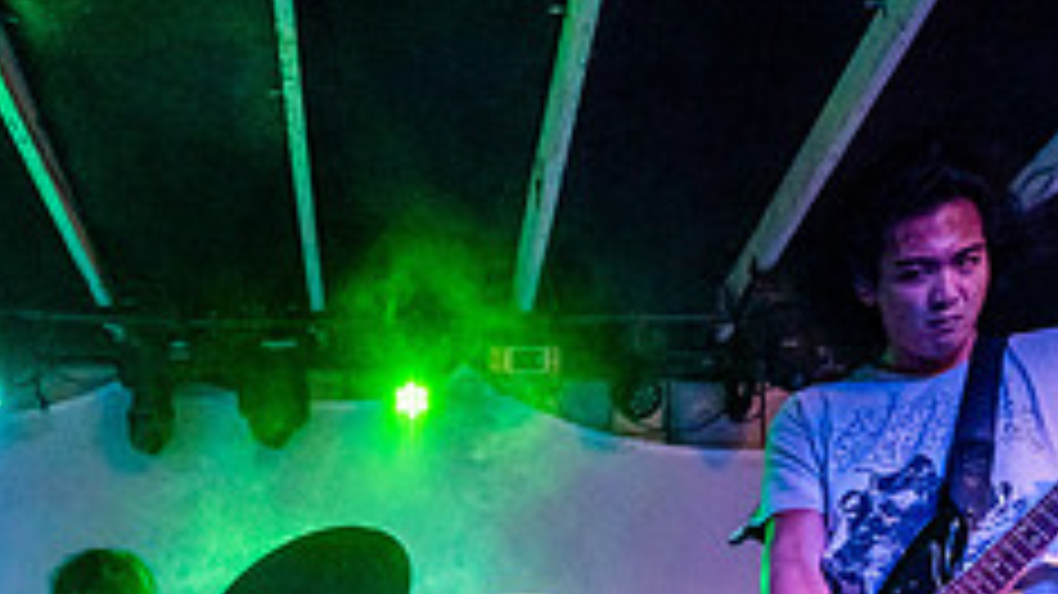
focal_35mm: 41
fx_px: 1150
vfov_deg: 26.7
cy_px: 653
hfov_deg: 49.4
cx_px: 492
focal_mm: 14
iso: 2500
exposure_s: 1/250
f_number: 2.8
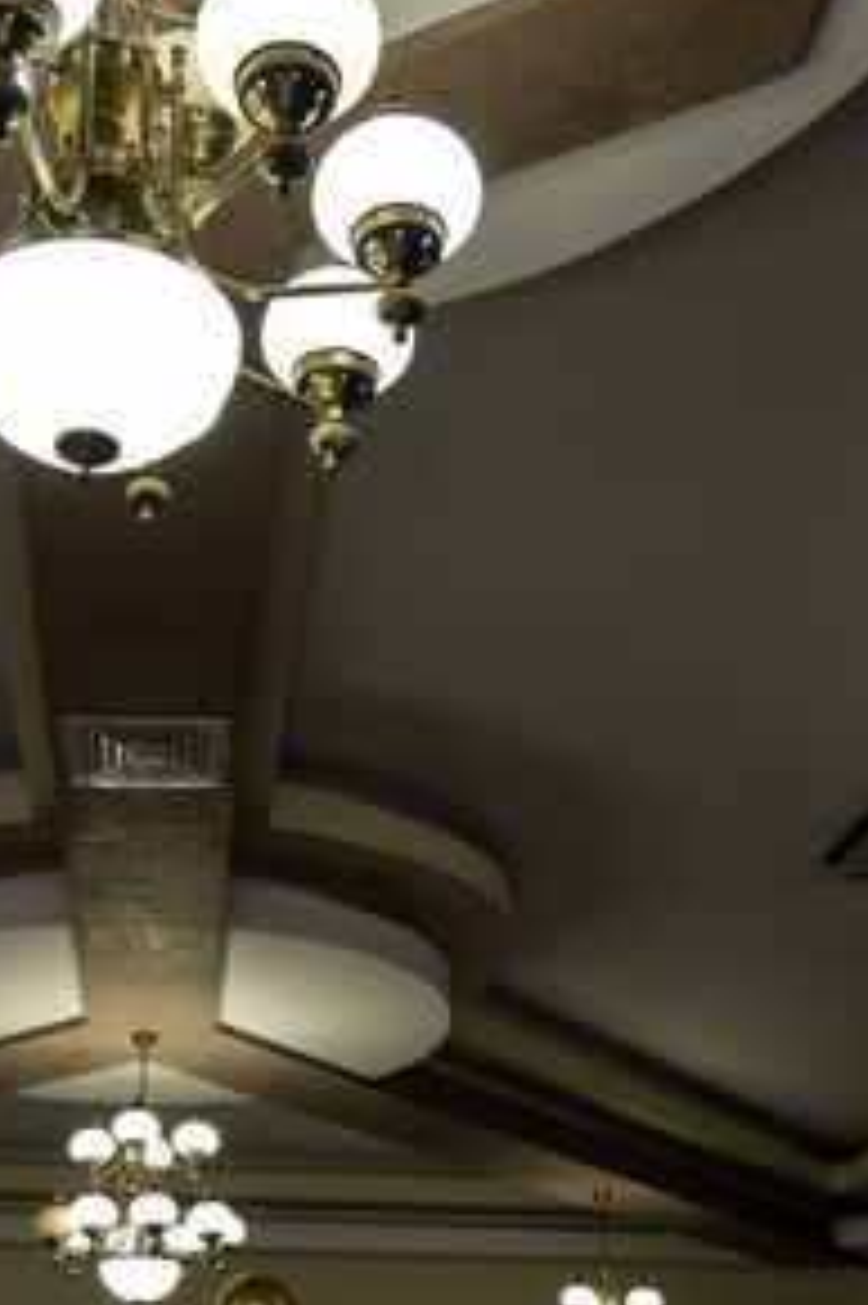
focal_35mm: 53
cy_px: 1022
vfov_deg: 36.4
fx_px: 1919
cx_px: 187
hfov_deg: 25.1
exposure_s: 1/125
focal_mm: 16
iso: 1000
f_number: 2.8
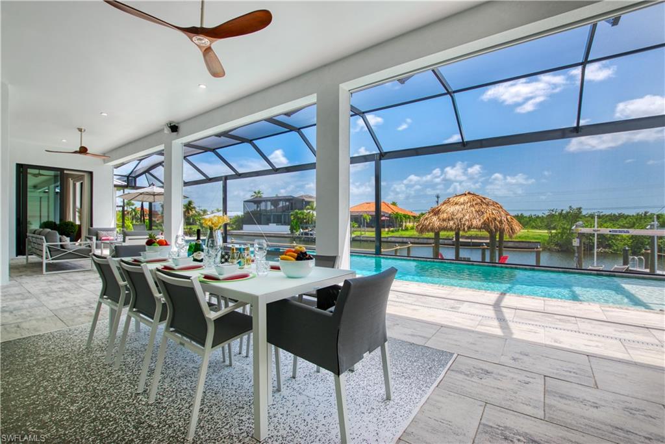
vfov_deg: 77.3
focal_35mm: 15
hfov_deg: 100.4
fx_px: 277
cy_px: 222
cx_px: 332
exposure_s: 1/320
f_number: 8
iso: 200
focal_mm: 10
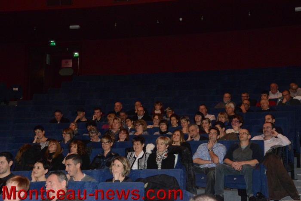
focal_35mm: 82
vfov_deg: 16.7
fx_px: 686
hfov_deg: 24.8
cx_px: 150
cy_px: 100
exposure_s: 1/100
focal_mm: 82
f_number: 8
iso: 6400
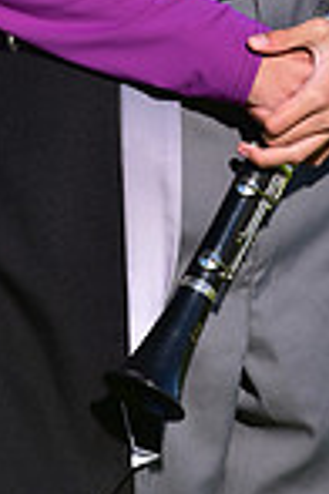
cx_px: 149
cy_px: -286
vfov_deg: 2.8
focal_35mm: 731
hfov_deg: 1.9
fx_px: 10020
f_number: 5.6
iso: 80
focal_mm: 185
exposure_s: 1/250
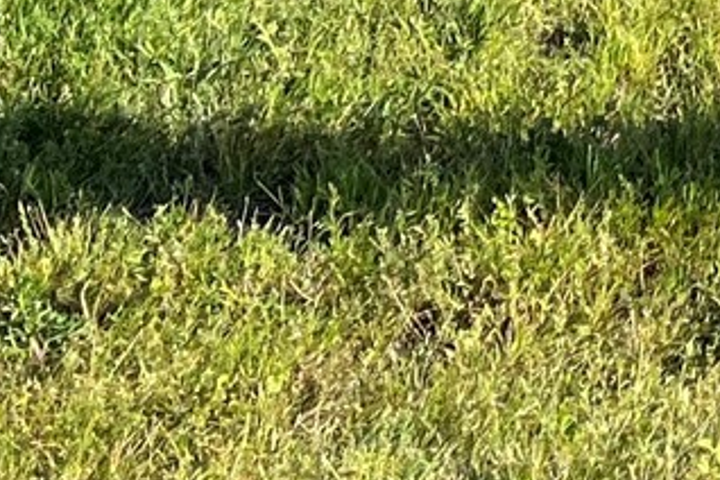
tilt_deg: -4.1
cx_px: 1687
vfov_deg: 6.8
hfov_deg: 10.3
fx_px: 3480
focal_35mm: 174
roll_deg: +0.3
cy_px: -1164
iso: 50
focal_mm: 5.1
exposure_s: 1/1862
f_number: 1.6
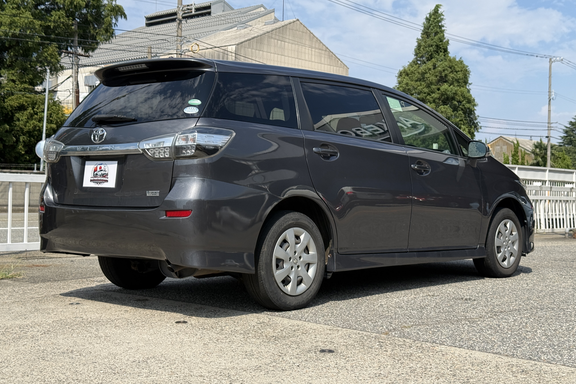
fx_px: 800
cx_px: 288
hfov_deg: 39.6
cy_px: 177
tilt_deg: +1.1
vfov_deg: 27.0
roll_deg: -1.2
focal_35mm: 50
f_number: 1.78
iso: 64
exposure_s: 1/4329
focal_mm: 6.76
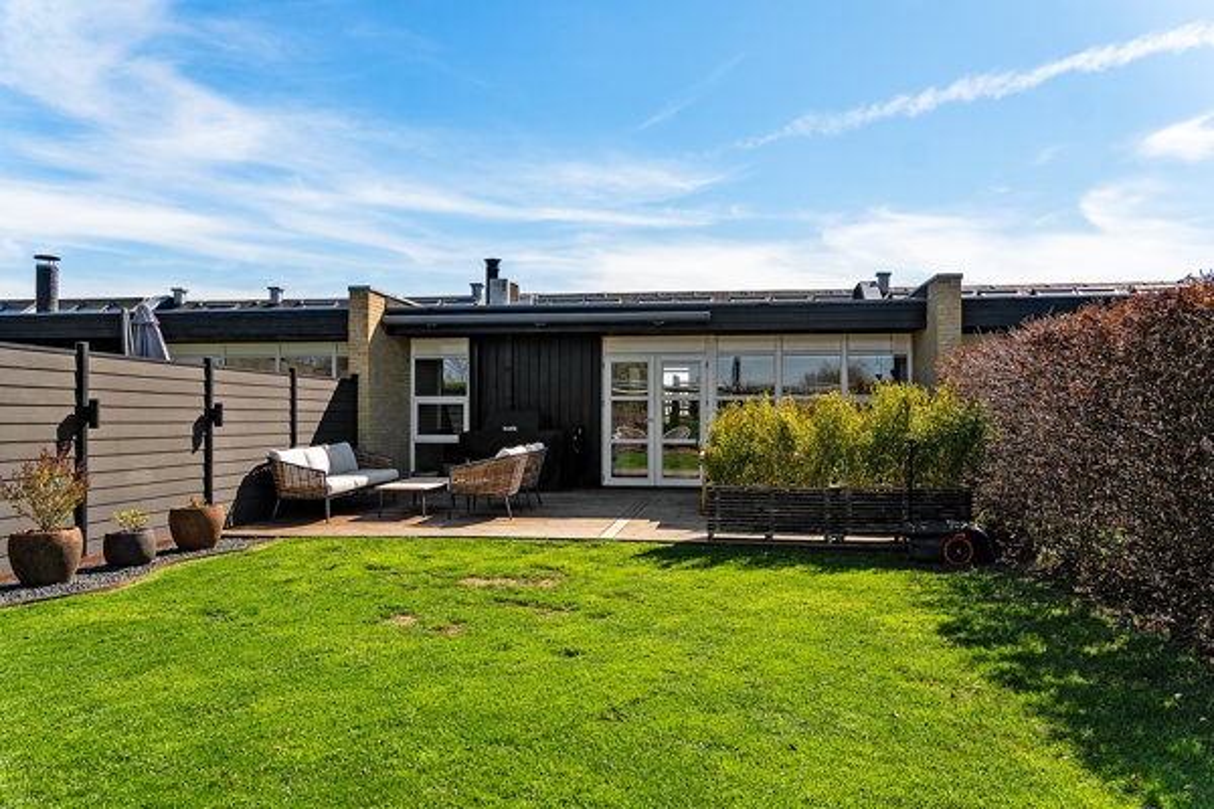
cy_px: 404
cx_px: 607
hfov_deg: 70.4
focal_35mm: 26
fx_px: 860
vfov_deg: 50.4
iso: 200
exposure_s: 1/500
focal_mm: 17
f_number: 6.3
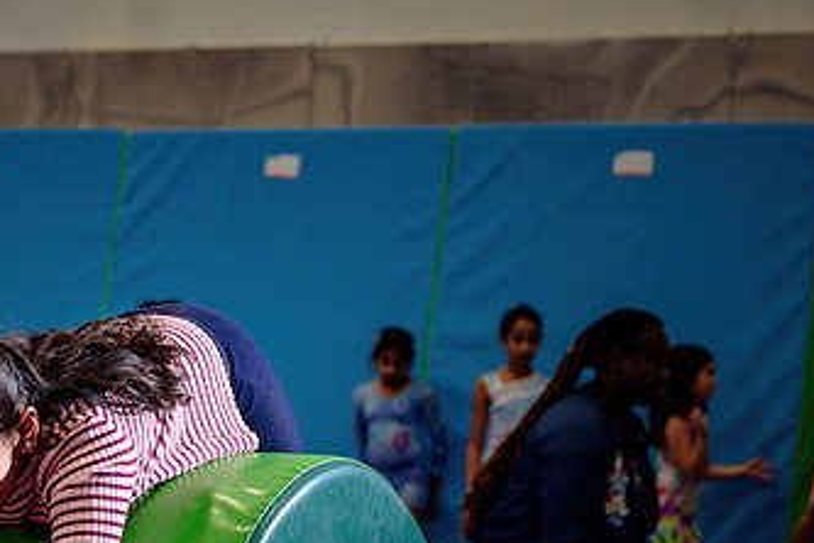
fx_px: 2397
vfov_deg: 12.9
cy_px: 442
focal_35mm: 106
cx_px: 197
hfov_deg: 19.1
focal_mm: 54
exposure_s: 1/320
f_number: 3.5
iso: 800
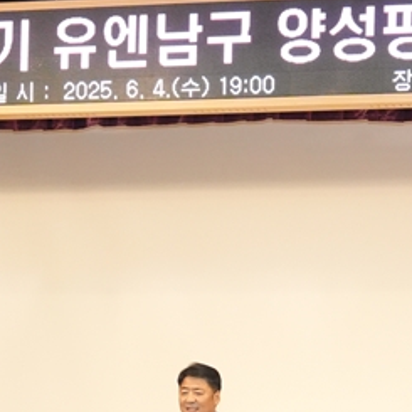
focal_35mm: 172
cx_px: 321
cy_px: 439
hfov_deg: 10.1
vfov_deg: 10.1
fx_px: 2316
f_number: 2.8
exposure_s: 1/200
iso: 4000
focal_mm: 37
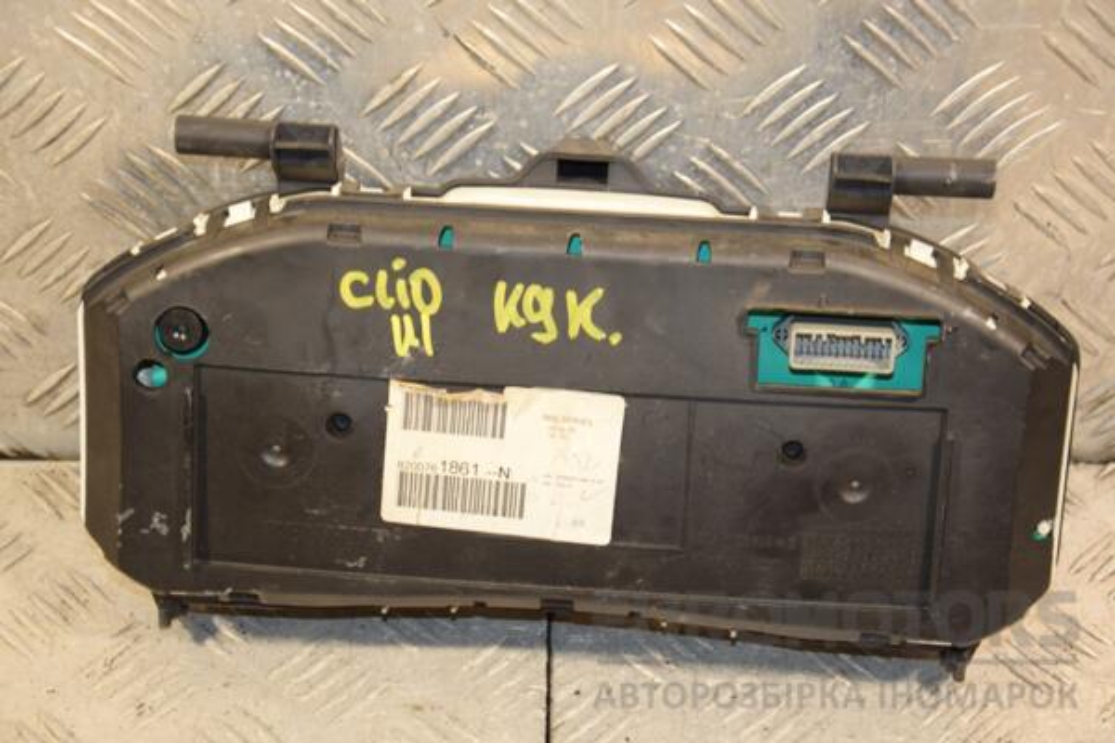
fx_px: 2694
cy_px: 372
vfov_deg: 15.7
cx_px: 558
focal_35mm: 87
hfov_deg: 23.4
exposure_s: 1/125
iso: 800
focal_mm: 58
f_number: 5
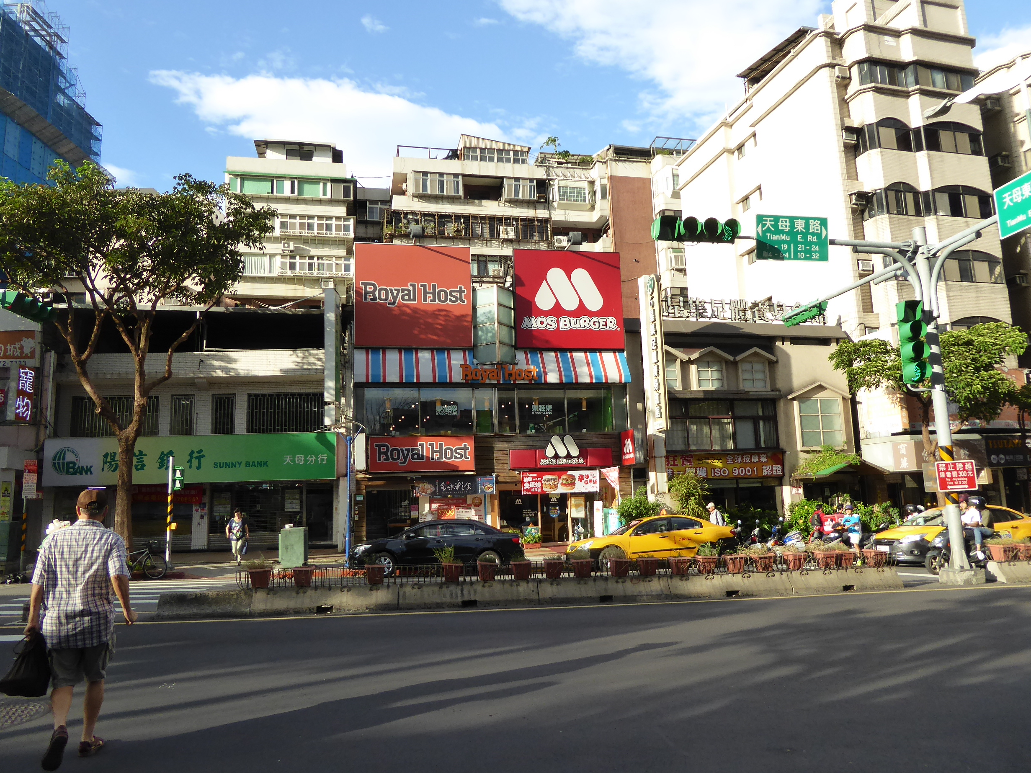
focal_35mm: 26
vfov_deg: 53.1
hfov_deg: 67.3
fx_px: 774
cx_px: 526
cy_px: 386
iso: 160
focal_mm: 4.3
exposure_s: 1/400
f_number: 3.3
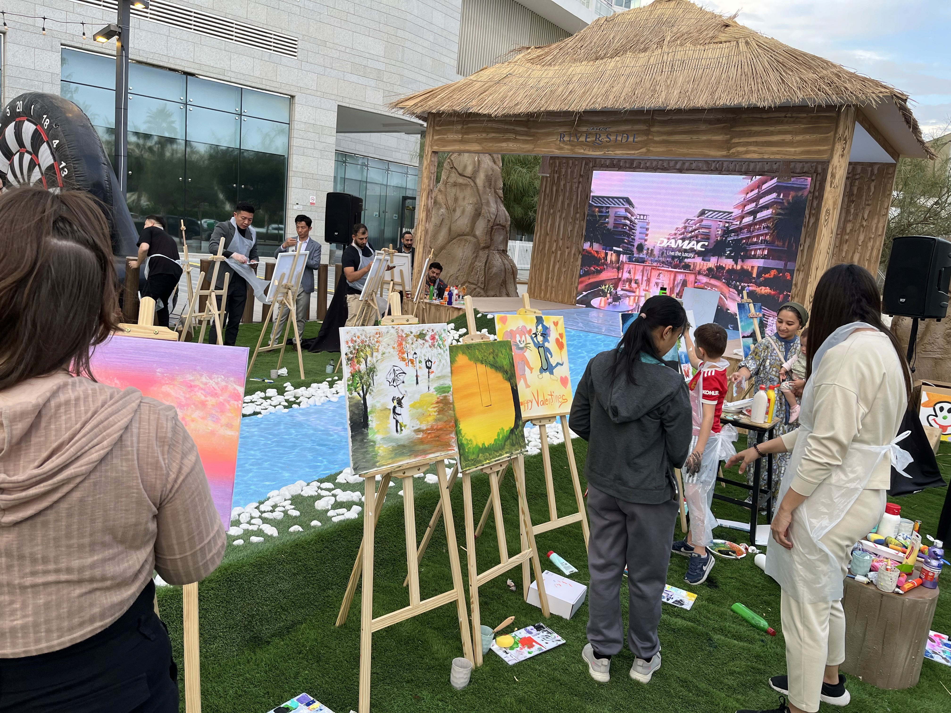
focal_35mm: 26
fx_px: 714
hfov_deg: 67.3
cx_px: 476
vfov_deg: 53.1
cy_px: 356
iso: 40
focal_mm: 5.1
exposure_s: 1/122
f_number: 1.6
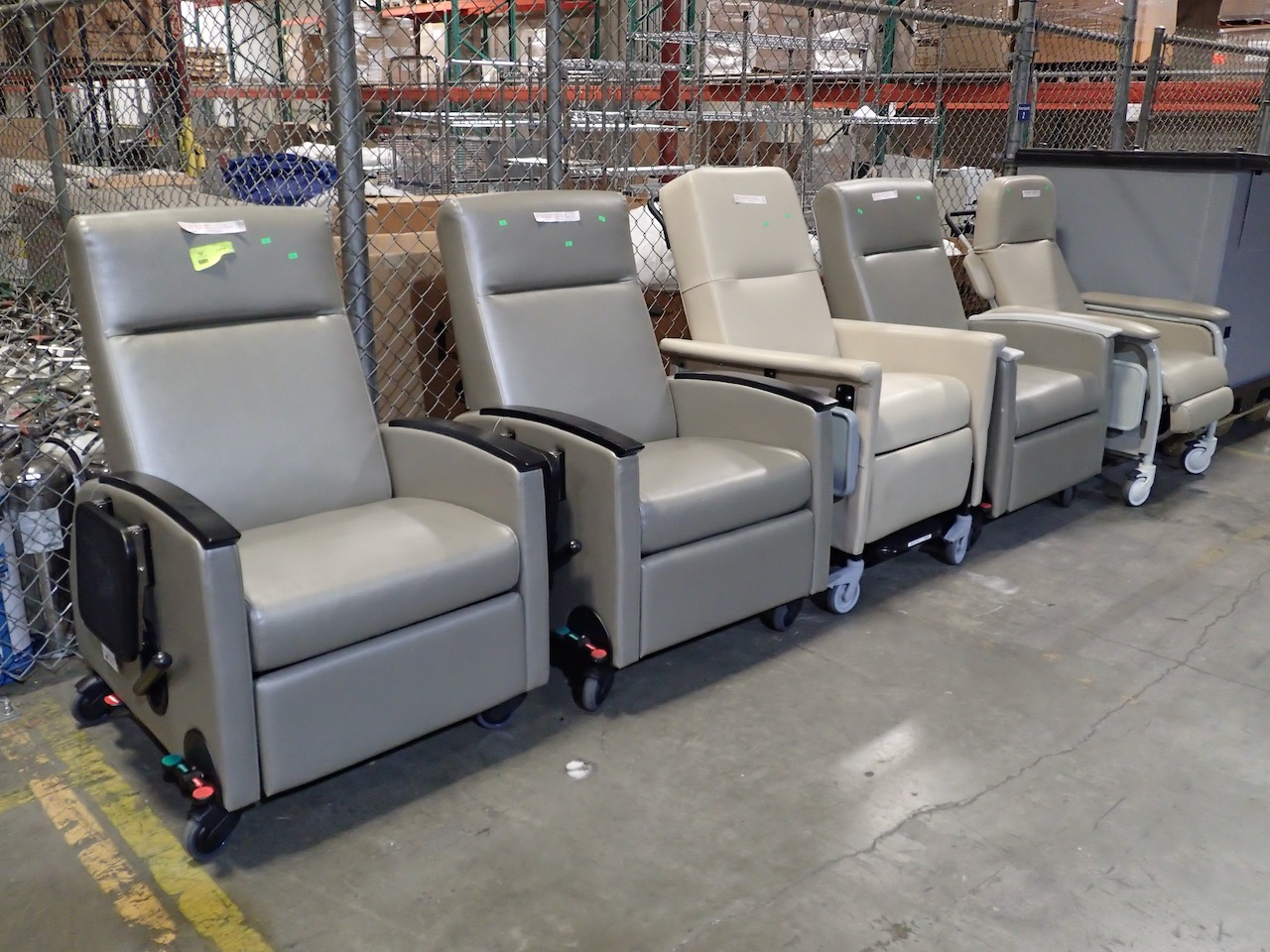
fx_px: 1101
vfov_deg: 46.8
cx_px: 635
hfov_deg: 60.0
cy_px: 476
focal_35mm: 30
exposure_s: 1/30
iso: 640
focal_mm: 5.5
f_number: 2.3
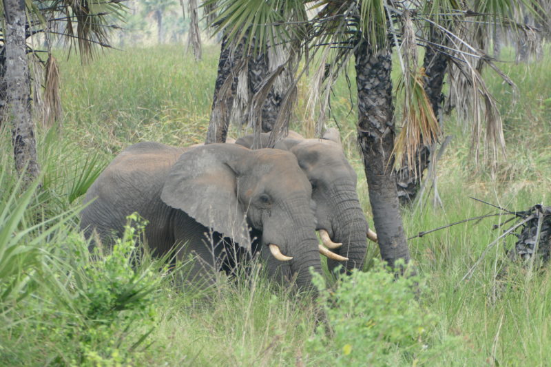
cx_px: 276
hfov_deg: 5.2
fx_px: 6121
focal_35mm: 400
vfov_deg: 3.4
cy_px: 184
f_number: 4
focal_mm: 146
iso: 125
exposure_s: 1/250
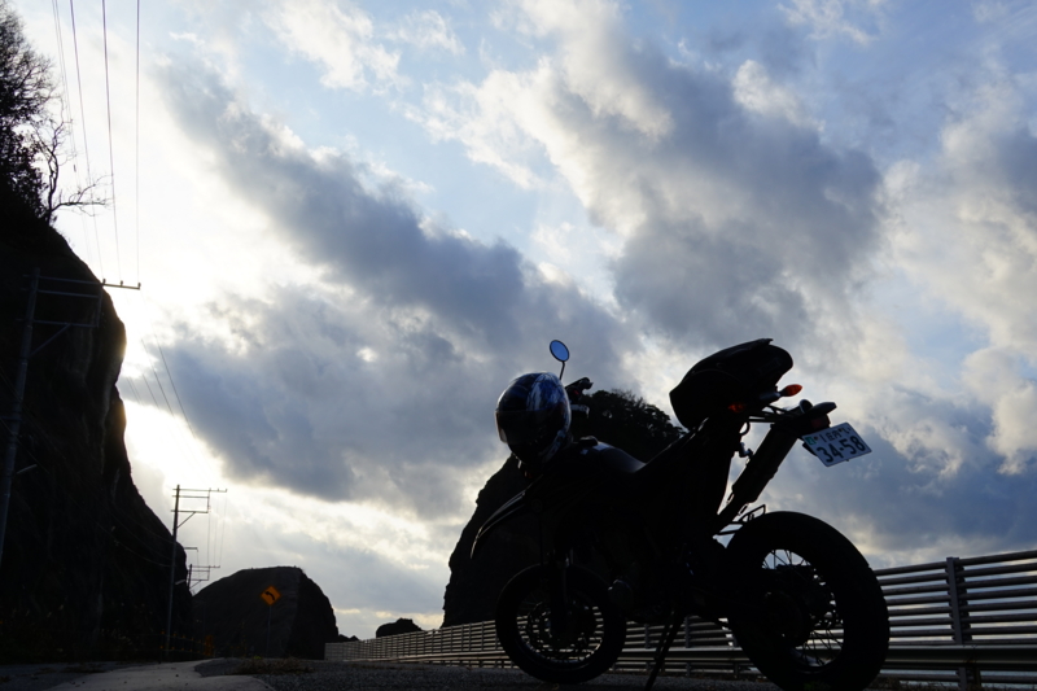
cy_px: 346
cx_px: 518
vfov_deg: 38.9
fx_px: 979
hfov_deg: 55.8
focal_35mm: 34
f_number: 11
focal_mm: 23
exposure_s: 1/200
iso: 100
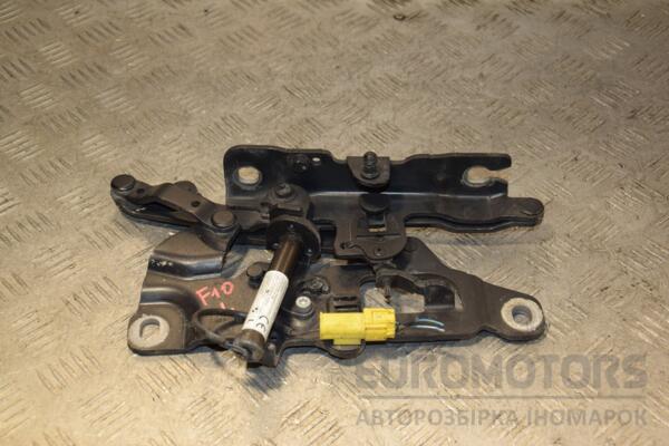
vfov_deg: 22.6
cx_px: 334
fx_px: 1115
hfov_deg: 33.4
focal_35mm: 60
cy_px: 223
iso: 800
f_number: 4.8
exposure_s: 1/200
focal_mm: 40
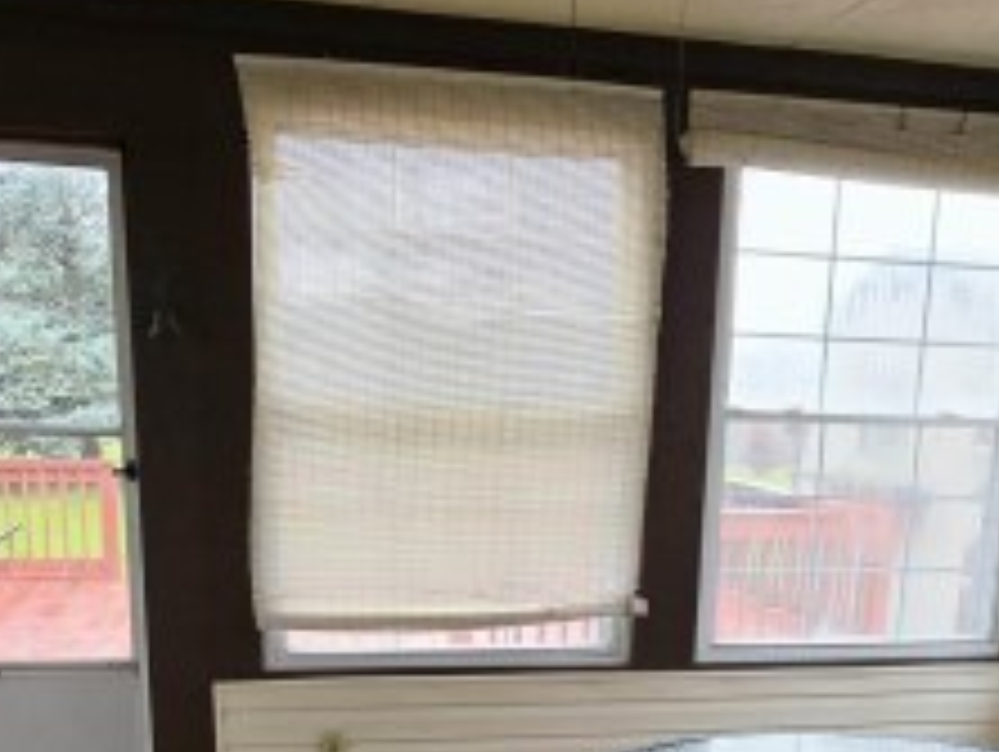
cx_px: 565
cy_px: 707
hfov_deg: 47.7
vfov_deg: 34.4
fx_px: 1127
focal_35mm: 39
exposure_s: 1/120
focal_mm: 2.2
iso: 50
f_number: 1.9
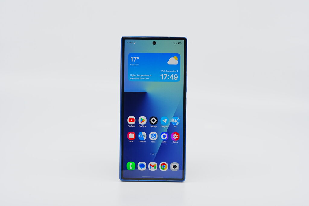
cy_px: 103
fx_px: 773
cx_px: 154
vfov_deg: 15.2
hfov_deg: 22.6
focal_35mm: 90
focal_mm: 90
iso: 100
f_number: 11
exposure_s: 1/20
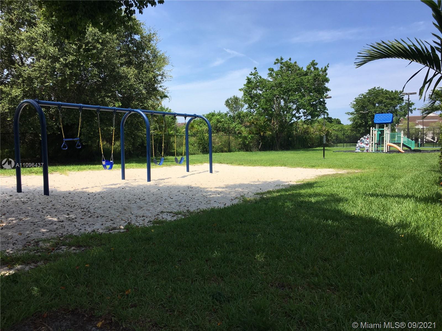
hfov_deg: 61.7
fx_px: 370
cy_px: 166
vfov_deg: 48.2
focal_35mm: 29
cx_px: 221
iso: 25
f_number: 2.2
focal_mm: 4.15
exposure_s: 1/1570
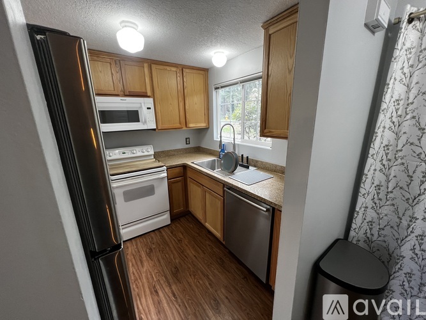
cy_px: 160
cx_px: 213
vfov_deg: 89.9
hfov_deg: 106.2
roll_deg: +0.9
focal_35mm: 13
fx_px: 160
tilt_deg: -14.0
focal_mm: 1.57
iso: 160
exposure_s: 1/60
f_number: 1.8
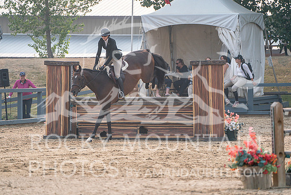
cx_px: 148
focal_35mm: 421
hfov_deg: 4.9
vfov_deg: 3.3
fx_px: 3405
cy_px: 95
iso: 500
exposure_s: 1/1000
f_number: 5.6
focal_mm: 400
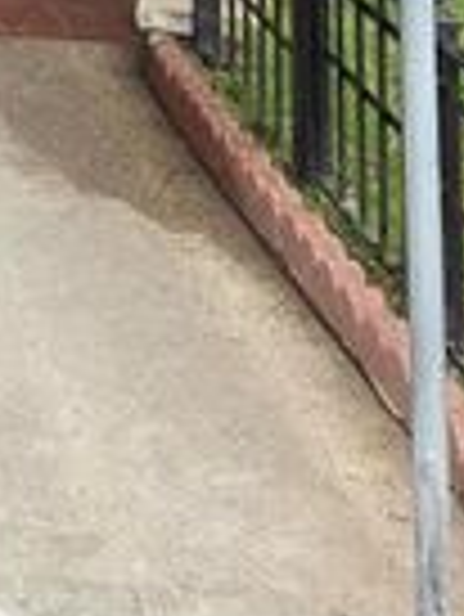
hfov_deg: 12.2
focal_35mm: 112
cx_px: -365
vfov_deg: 14.0
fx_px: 1999
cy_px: -713
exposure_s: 1/508
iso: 160
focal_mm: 5.4
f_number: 1.8
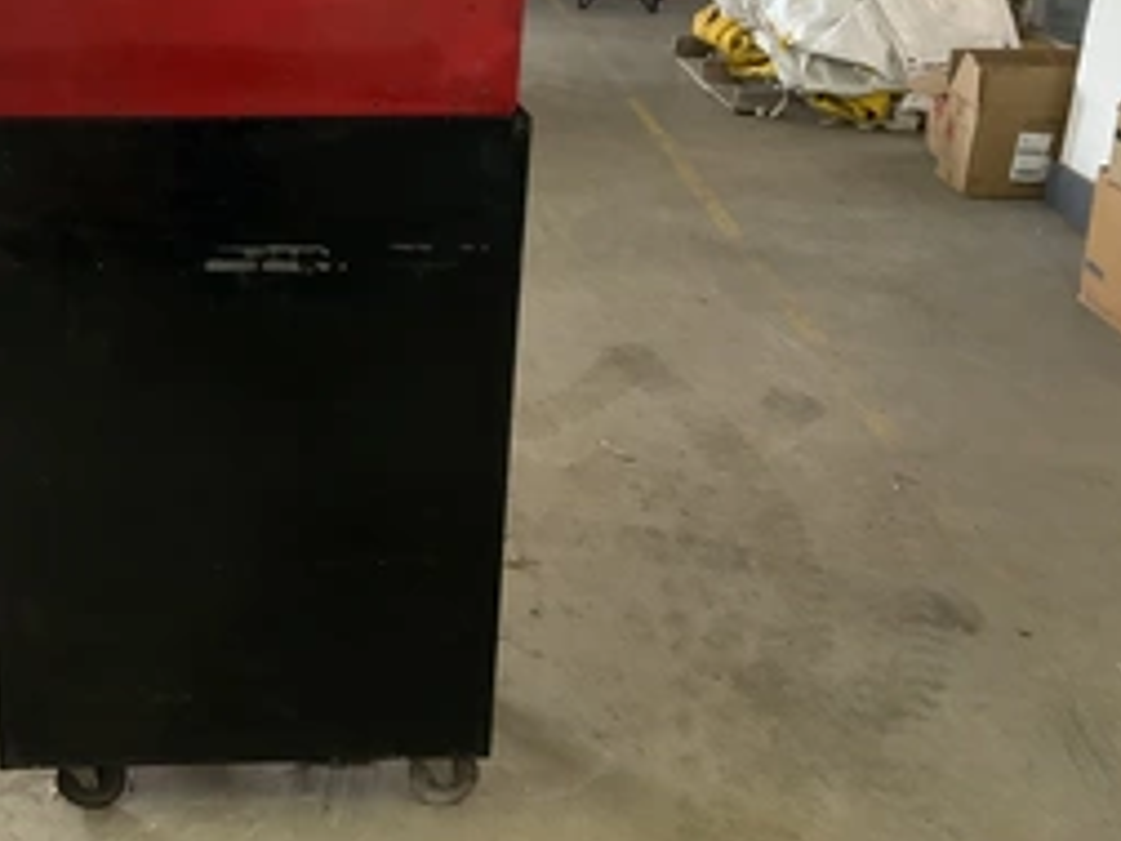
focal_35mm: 46
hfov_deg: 39.8
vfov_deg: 31.2
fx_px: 1490
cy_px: 249
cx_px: 245
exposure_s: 1/60
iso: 160
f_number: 1.8
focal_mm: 3
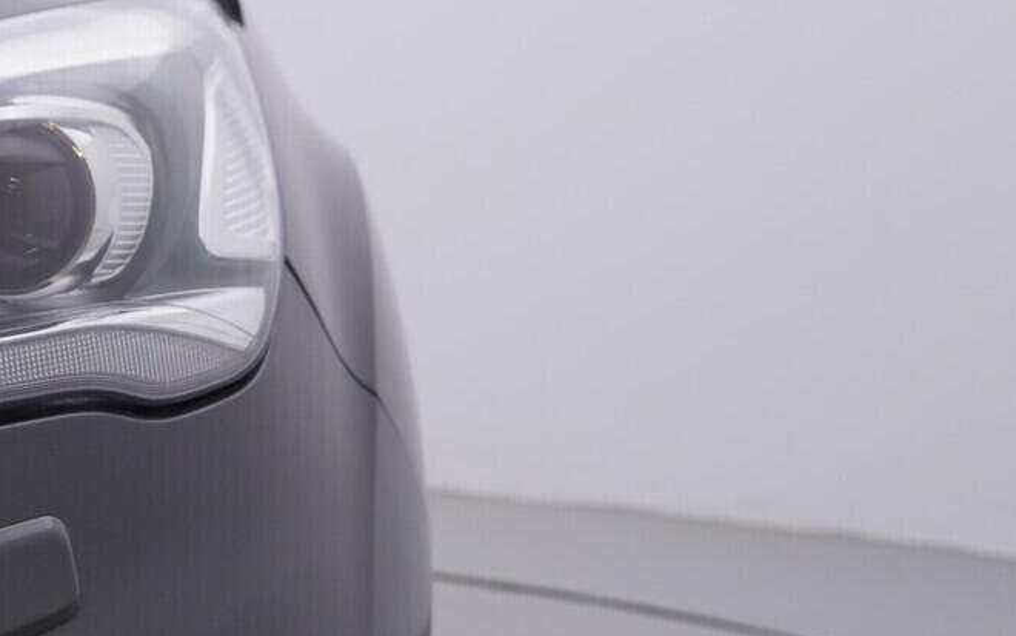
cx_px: 72
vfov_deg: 16.3
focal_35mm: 80
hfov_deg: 24.9
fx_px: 2216
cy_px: 394
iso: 125
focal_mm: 24
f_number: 4.5
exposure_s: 1/100
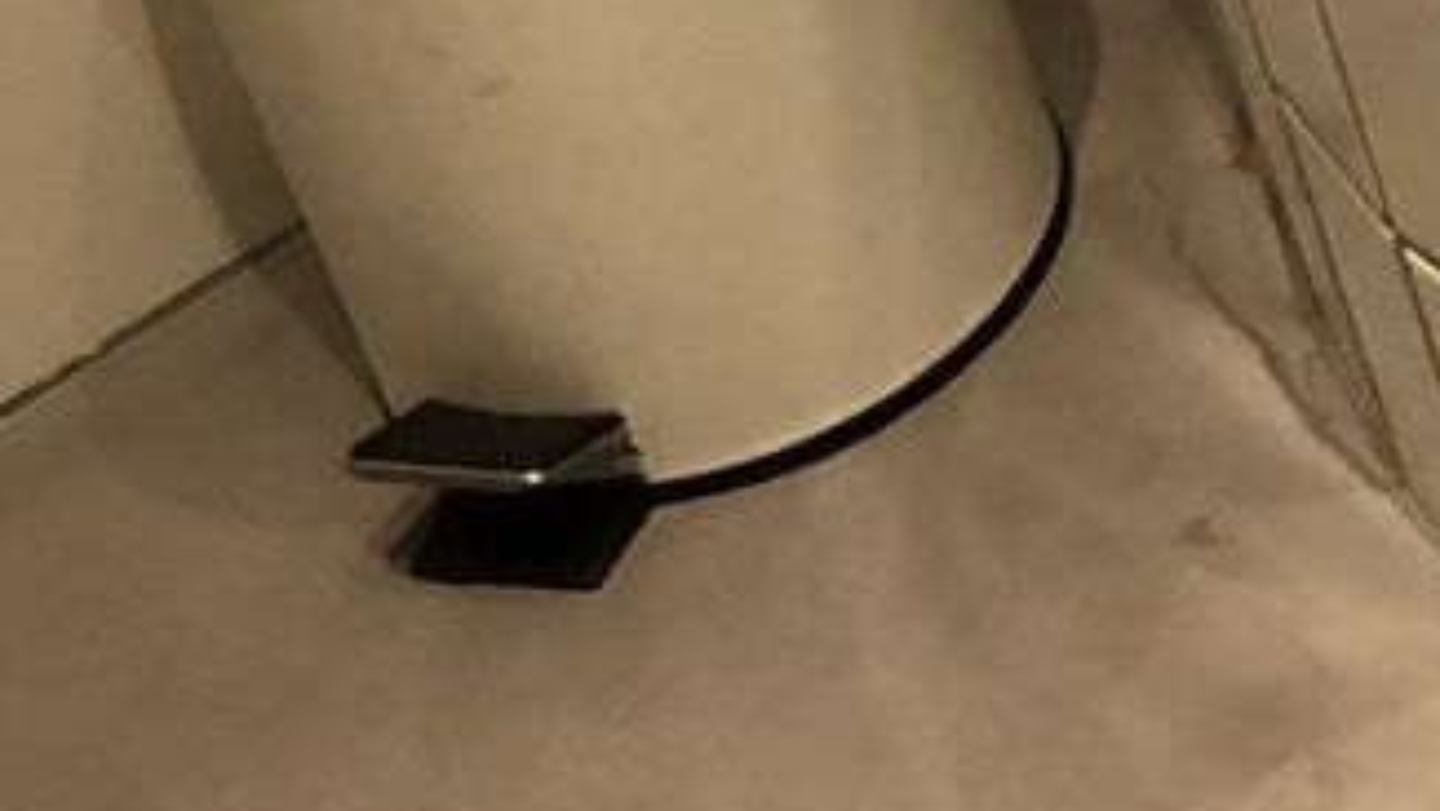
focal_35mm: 192
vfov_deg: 6.1
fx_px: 7333
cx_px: 3757
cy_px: -966
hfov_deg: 9.6
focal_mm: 4
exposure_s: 1/17
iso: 40
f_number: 1.8
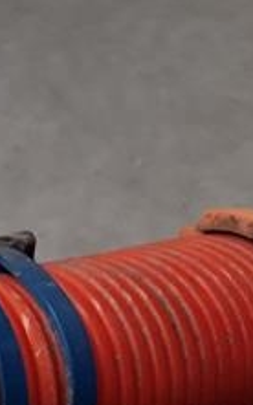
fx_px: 949
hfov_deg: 12.6
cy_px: 403
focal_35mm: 86
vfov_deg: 23.1
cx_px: -314
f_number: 1.9
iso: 100
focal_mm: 2.91
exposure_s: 1/230
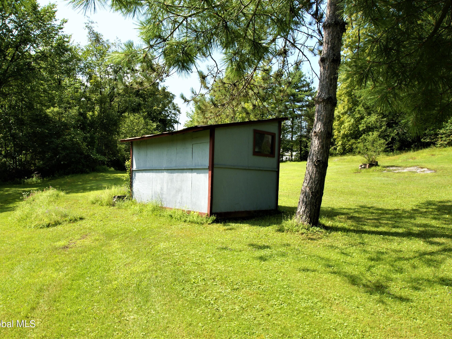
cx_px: 209
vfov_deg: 53.1
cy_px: 169
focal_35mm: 26
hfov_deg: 67.2
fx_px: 339
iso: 100
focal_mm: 16
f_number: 11
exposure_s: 1/60
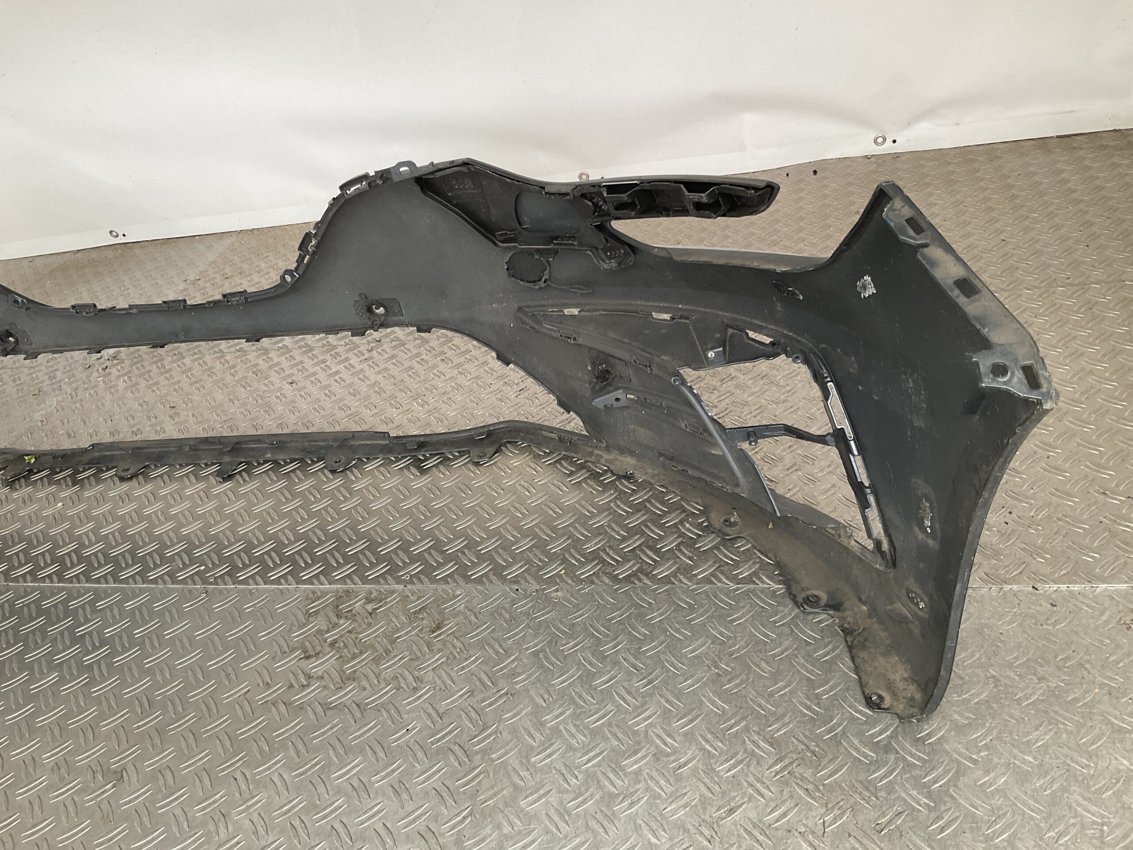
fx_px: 949
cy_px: 425
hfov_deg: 61.7
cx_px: 566
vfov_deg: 48.2
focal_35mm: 29
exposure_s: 1/60
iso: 40
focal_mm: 3
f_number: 1.8
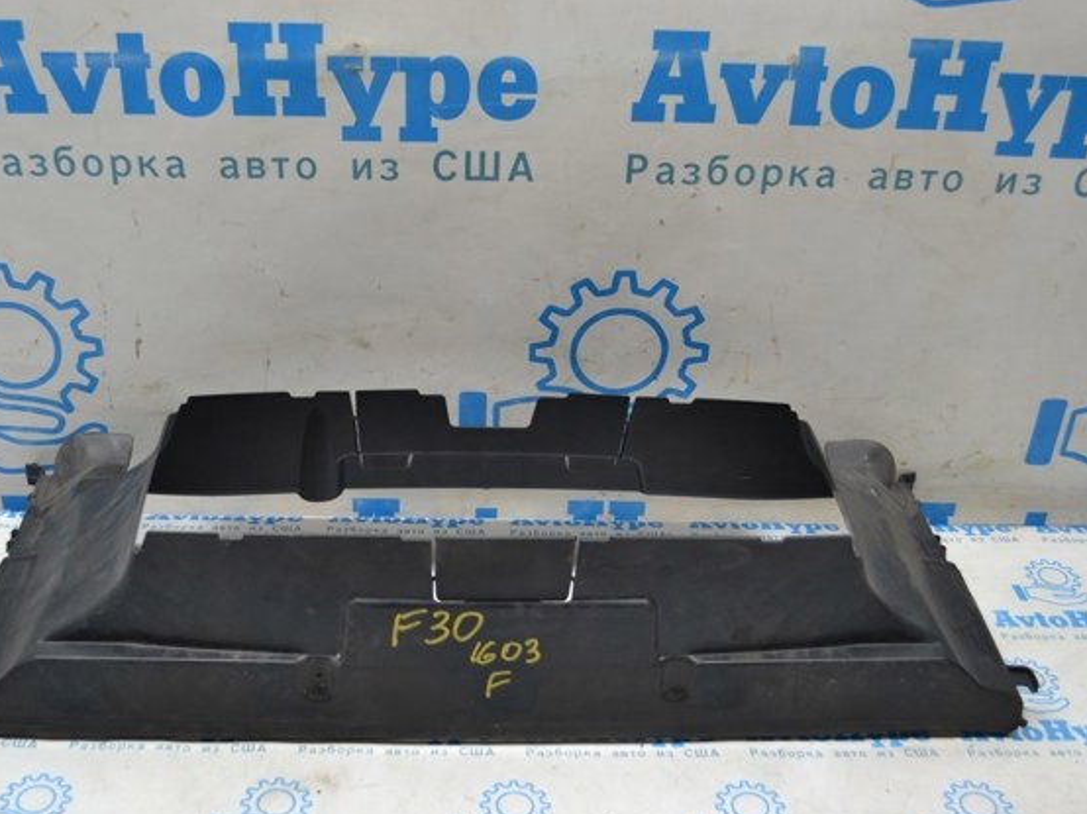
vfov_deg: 35.9
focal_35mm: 40
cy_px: 412
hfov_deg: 46.8
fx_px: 1256
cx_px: 492
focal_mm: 24
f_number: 4
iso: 400
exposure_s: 1/60
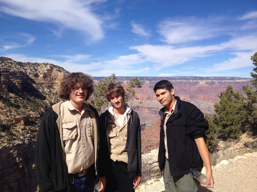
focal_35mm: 35
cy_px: 96
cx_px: 128
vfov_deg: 40.7
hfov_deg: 52.6
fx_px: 260
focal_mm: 4.28
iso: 50
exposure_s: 1/2304
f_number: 2.4
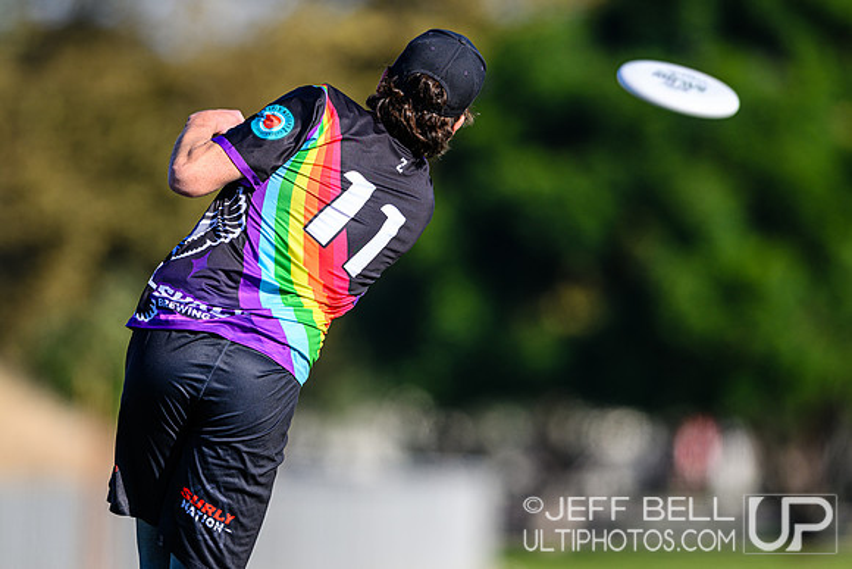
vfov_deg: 2.6
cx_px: 365
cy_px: 343
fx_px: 12578
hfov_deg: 3.9
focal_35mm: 531
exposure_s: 1/1000
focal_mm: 400
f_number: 3.2
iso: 100
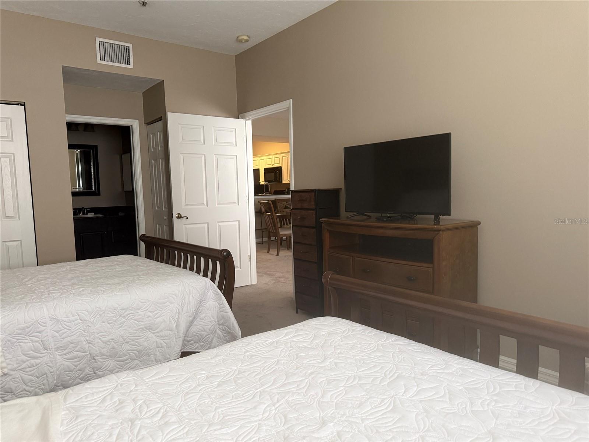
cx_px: 294
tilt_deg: -4.6
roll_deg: +1.7
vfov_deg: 56.8
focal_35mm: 24
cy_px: 221
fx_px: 408
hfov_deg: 71.6
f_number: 1.78
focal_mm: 6.76
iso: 400
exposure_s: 1/60
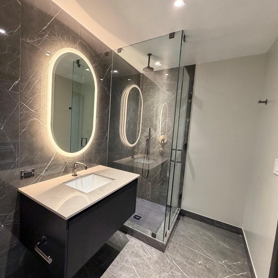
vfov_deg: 84.0
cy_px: 139
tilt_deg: -5.0
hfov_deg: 82.6
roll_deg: -3.1
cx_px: 106
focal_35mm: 17
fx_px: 154
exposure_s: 1/60
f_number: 2.2
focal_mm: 2.22
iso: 320
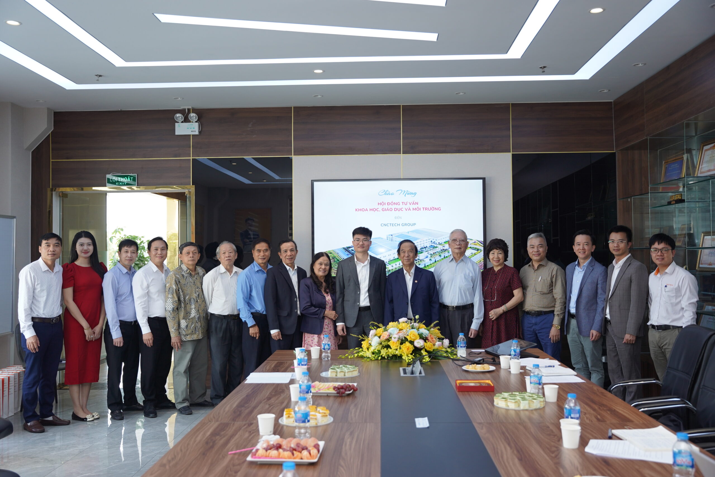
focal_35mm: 36
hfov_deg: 53.1
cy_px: 238
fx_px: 715
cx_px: 358
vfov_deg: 36.9
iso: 500
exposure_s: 1/100
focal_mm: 36
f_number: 3.5
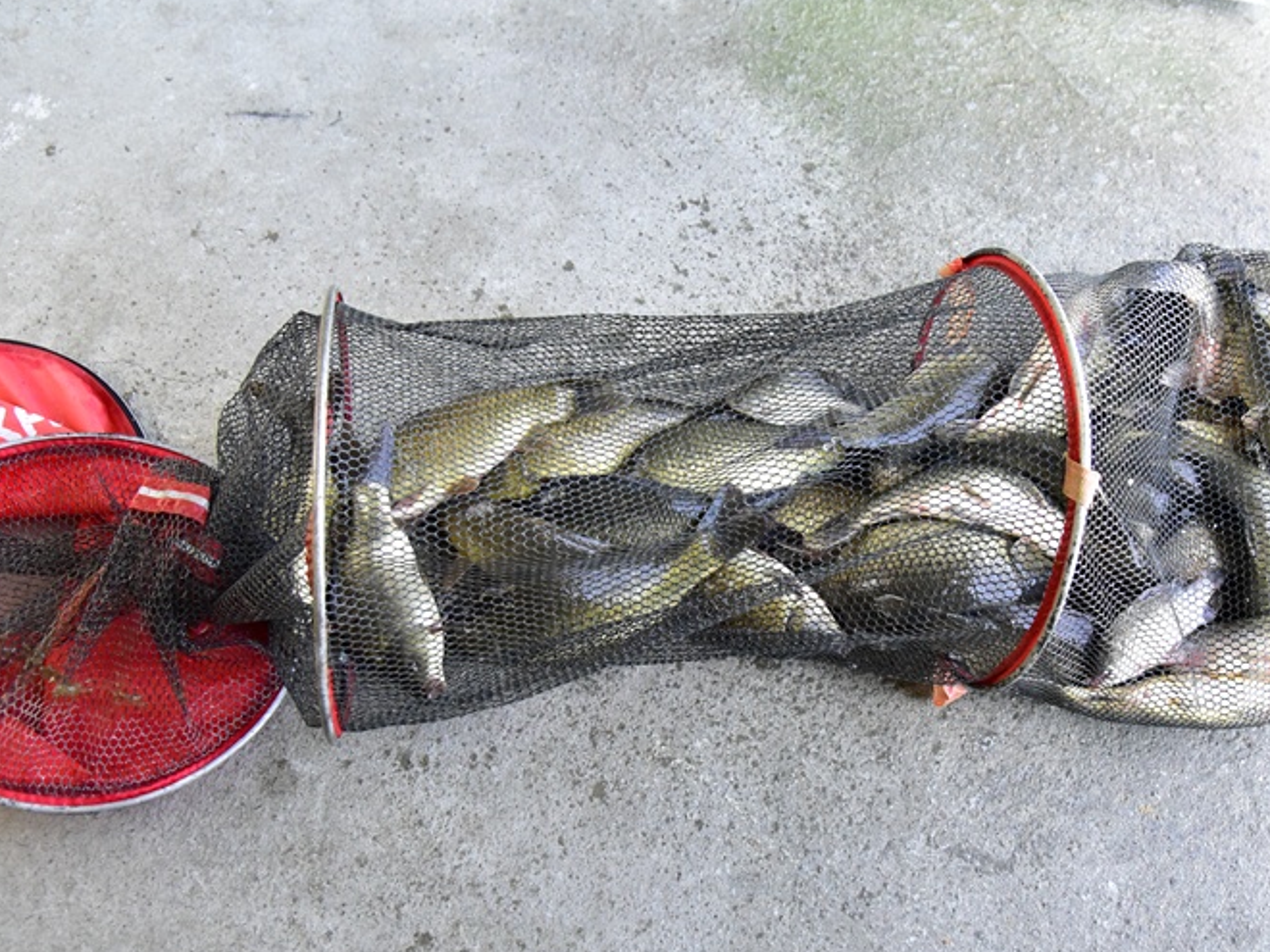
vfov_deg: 40.7
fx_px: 1284
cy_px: 510
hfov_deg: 52.0
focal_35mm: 35
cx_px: 799
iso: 3200
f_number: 4
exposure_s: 1/1000
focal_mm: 24
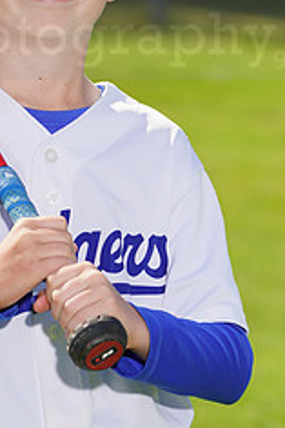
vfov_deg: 4.0
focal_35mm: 514
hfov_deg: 2.7
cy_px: 22
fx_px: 6112
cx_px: 37
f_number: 9
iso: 100
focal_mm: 209
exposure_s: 1/250
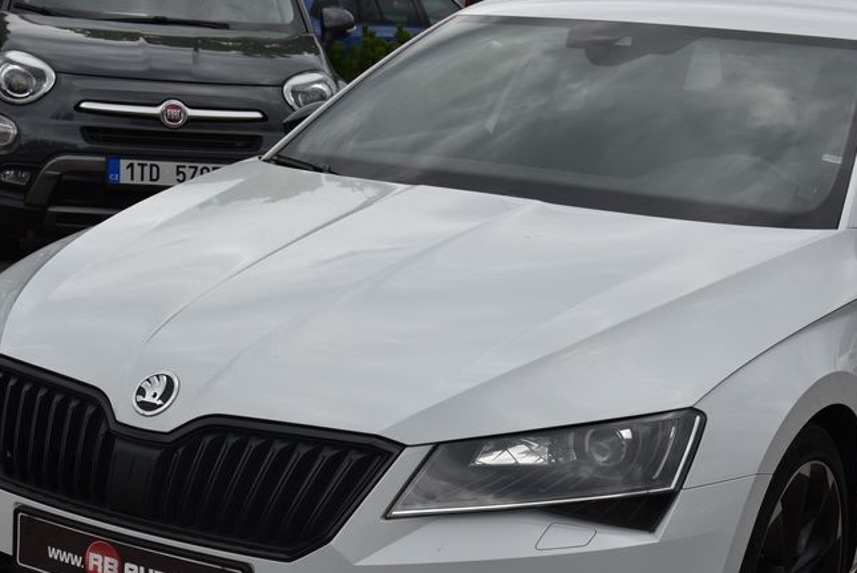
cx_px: 502
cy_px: 374
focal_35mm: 73
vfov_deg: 18.7
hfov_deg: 27.6
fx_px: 1739
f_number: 10
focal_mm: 46
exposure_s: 1/400
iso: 500
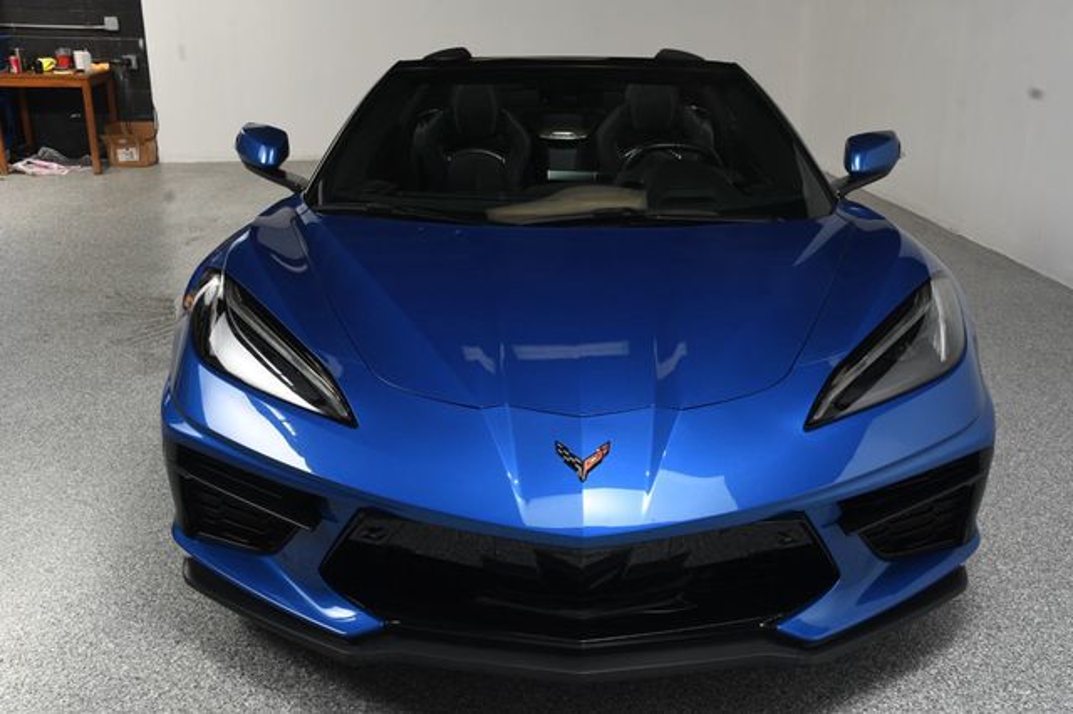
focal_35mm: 36
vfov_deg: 36.8
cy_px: 357
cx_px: 536
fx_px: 1072
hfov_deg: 53.2
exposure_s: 1/160
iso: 100
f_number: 11
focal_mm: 24
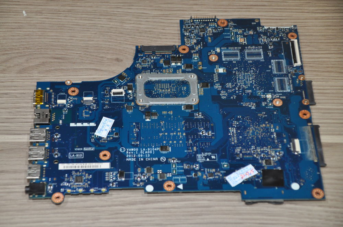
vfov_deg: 14.7
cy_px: 114
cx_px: 172
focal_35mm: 93
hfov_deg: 21.9
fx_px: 885
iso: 800
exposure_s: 1/60
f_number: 5
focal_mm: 62
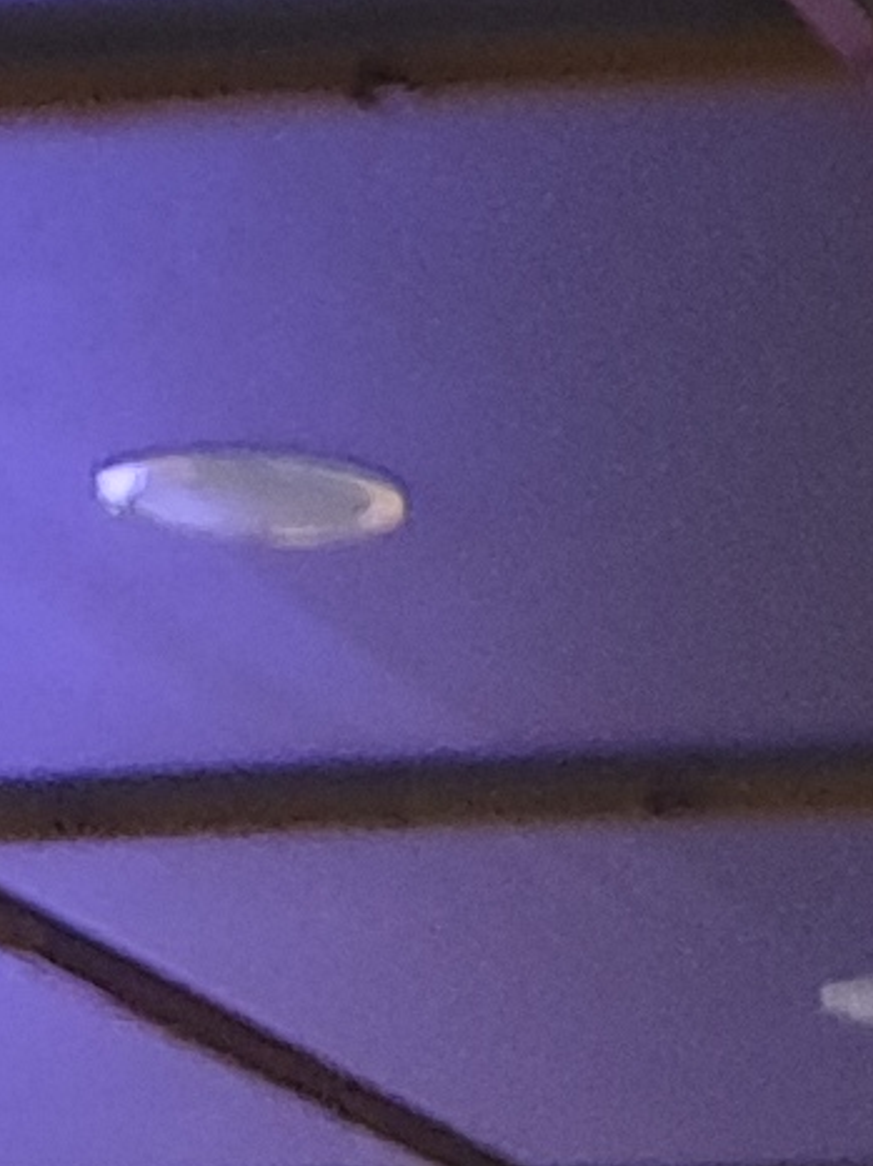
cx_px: 1754
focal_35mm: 225
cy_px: 2963
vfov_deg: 8.0
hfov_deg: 6.4
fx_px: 7573
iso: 320
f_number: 1.5
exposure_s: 1/20
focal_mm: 4.3
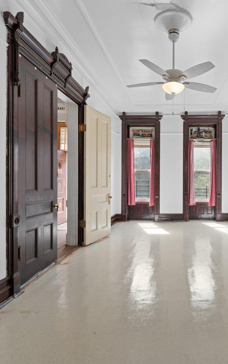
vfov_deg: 79.6
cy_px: 180
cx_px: 174
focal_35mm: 22
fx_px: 219
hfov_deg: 52.4
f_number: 9
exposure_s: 1/4
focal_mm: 14
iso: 125
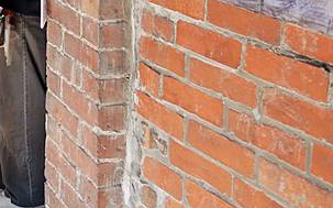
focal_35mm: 98
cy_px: -204
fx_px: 889
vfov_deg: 11.9
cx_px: 40
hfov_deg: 20.8
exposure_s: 1/250
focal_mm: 14
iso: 200
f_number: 2.5
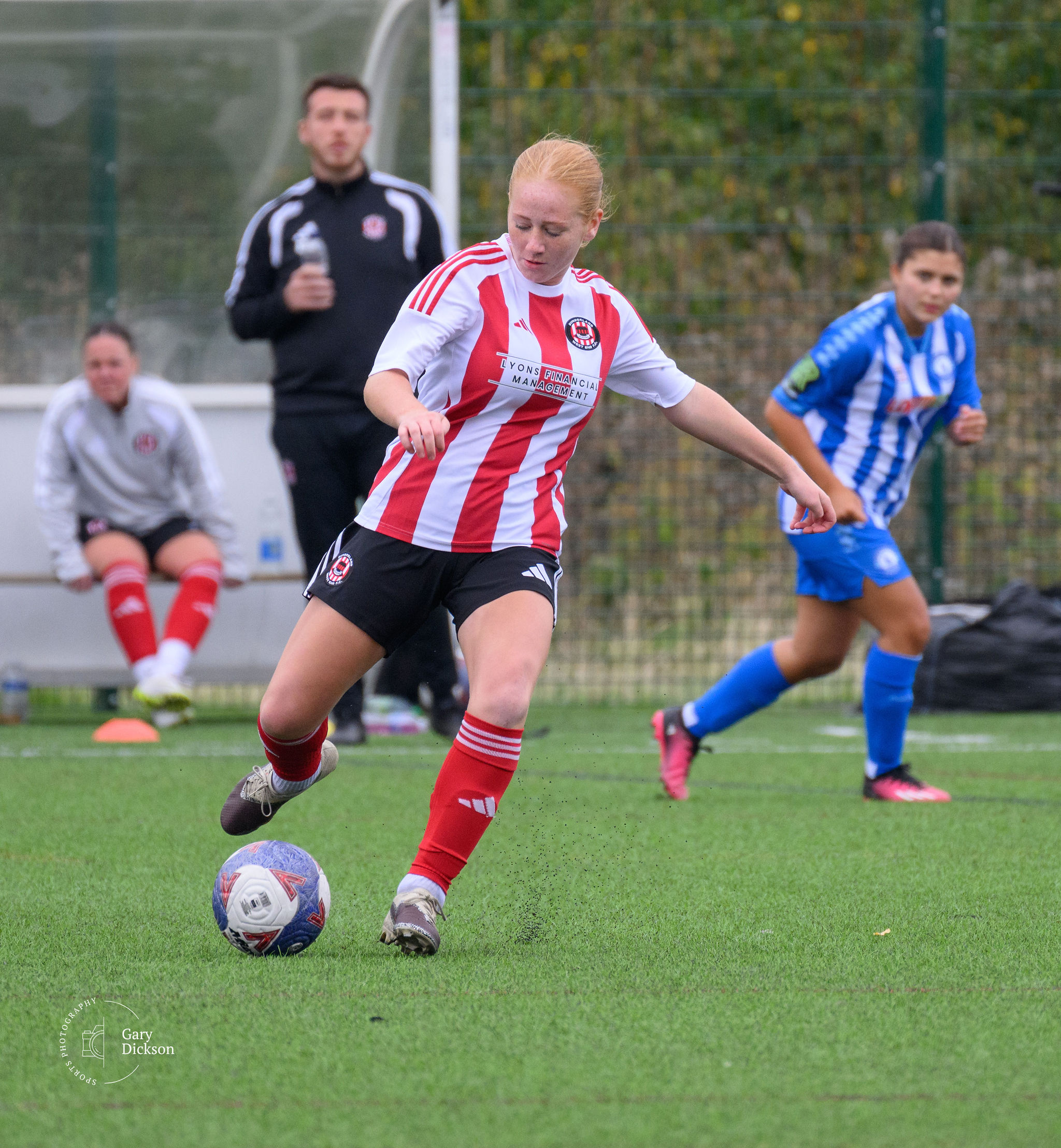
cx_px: 724
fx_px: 25072
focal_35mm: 694
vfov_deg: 2.6
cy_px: 481
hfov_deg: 2.4
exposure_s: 1/1250
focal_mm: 340
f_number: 5.3
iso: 1250
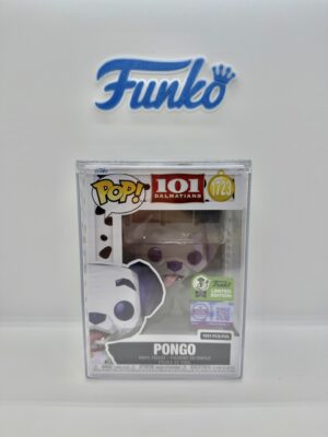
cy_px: 218
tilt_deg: -4.9
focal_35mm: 24
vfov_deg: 71.6
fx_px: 303
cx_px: 164
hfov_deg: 56.8
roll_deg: +0.6
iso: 80
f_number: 1.78
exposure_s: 1/350
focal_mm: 6.76
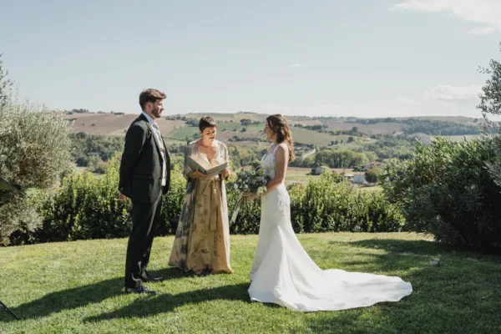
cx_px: 250
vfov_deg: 37.9
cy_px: 167
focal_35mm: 35
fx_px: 487
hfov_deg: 54.4
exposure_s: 1/1000
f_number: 4
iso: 200
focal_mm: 35
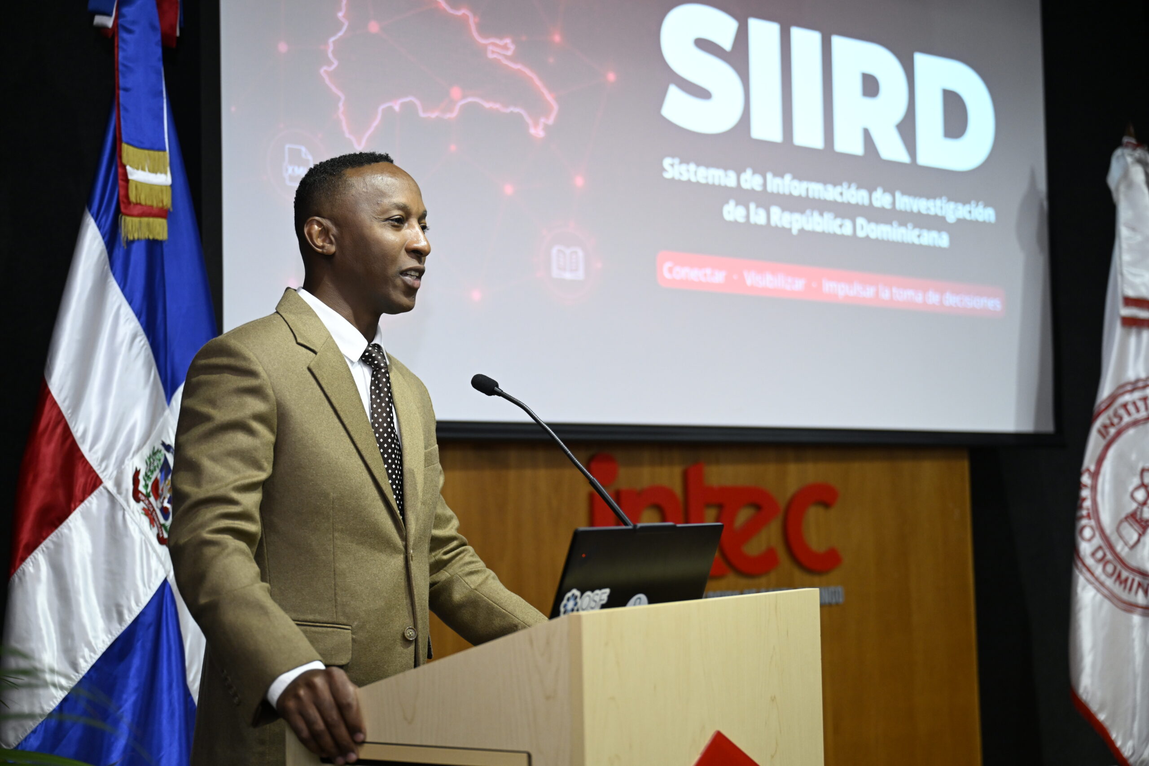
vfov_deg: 23.4
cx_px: 574
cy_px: 383
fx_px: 1851
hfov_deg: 34.5
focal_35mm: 58
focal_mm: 58
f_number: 2.8
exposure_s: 1/200
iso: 1600
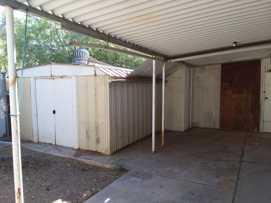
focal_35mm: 27
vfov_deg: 51.4
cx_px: 136
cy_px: 102
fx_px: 211
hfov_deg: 65.3
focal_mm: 2.91
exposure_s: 1/189
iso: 50
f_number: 1.9
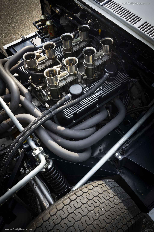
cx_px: 77
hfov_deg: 37.9
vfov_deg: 54.4
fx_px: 225
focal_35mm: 35
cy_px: 116
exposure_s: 1/100
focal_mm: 35
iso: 100
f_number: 7.1
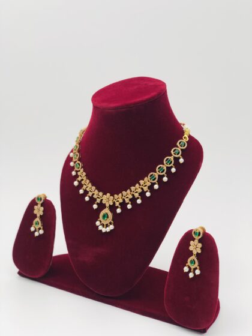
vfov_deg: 36.8
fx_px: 505
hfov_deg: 28.0
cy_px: 168
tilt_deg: -14.6
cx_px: 126
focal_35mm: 52
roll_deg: -0.4
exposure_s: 1/100
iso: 20
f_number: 2.4
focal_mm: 6
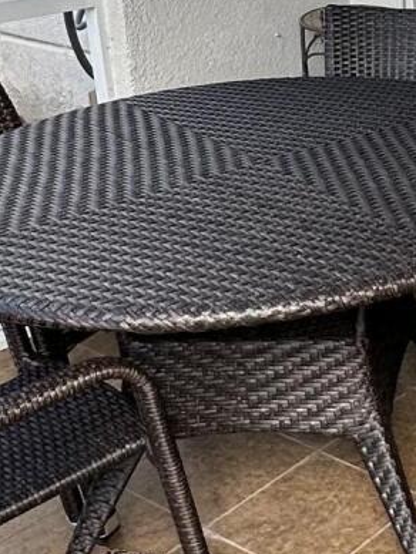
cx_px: 633
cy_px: 138
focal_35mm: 72
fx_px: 1153
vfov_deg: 26.7
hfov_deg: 18.1
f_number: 2.2
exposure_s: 1/99
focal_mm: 2.22
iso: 80
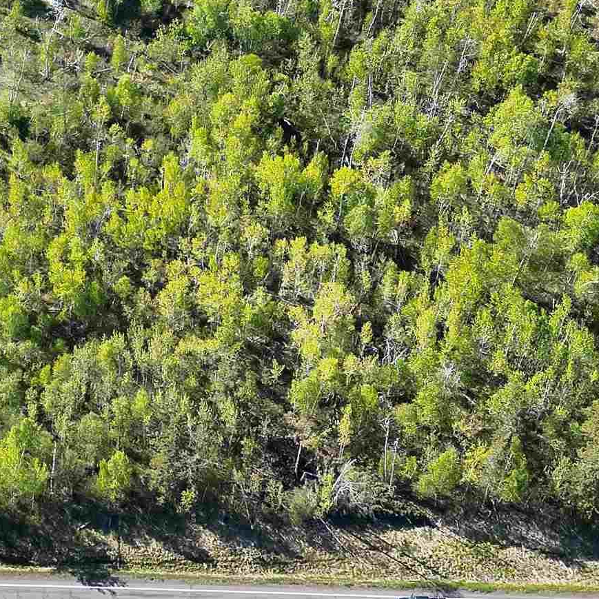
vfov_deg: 22.3
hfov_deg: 21.8
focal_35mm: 75
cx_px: -69
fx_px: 1468
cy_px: 17
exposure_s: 1/2000
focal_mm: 6.72
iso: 130
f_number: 1.7
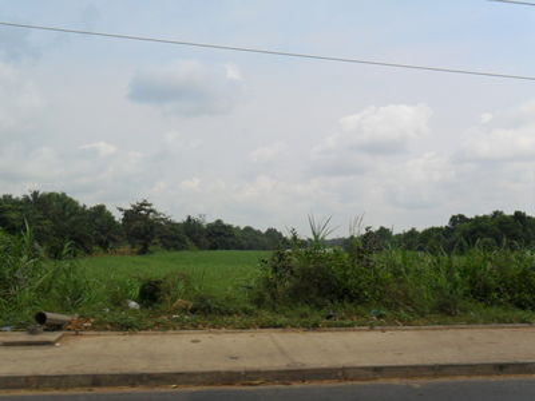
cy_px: 200
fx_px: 572
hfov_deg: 50.1
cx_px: 268
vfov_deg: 38.7
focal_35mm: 37
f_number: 4
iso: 100
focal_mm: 6.6
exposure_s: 1/750
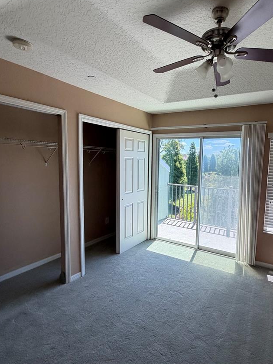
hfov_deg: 64.7
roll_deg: -2.5
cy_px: 185
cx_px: 176
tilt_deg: -5.1
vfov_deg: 81.7
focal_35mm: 20
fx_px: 210
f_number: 2.2
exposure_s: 1/235
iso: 64
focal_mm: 2.22
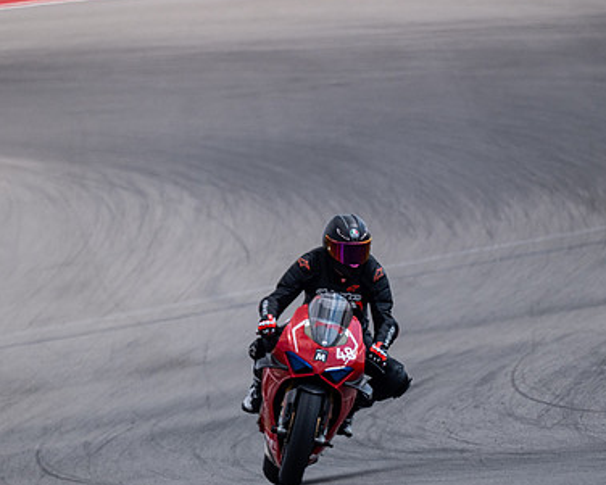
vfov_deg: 1.4
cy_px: 292
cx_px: 208
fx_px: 19501
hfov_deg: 1.8
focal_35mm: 1087
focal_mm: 500
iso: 500
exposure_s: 1/2500
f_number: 5.6
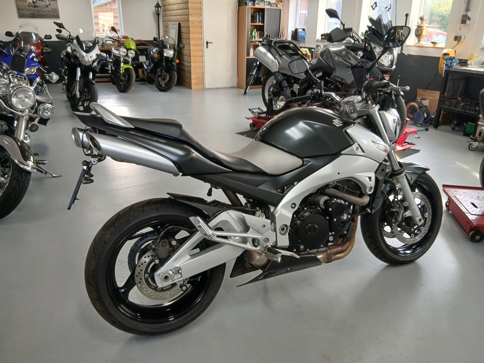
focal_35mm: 26
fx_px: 364
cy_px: 182
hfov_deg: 67.3
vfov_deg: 53.1
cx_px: 242
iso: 100
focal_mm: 3.98
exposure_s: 1/50
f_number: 1.8
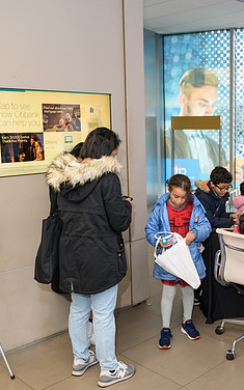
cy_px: 192
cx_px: 204
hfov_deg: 28.4
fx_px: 468
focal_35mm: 44
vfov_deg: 45.3
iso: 800
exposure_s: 1/125
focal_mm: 28
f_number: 3.2
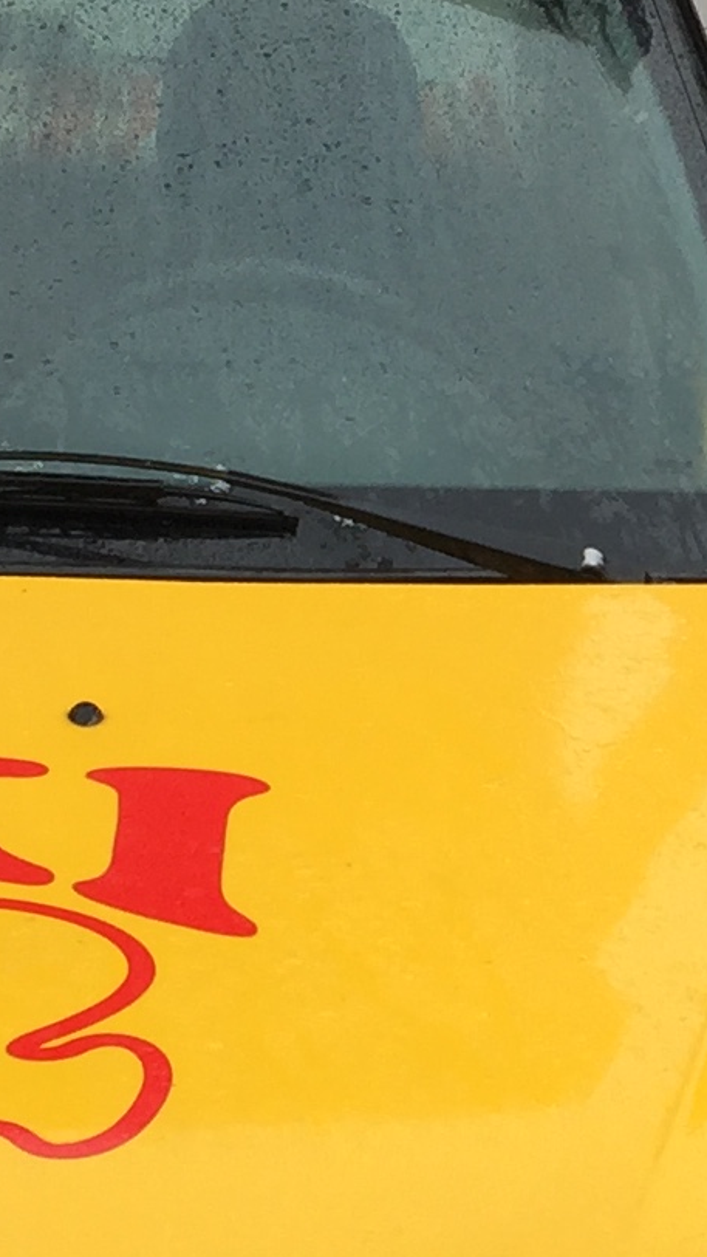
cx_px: 924
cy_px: 632
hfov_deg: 9.4
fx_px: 4231
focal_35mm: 127
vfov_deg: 16.9
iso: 32
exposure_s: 1/327
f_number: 2.2
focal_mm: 4.15
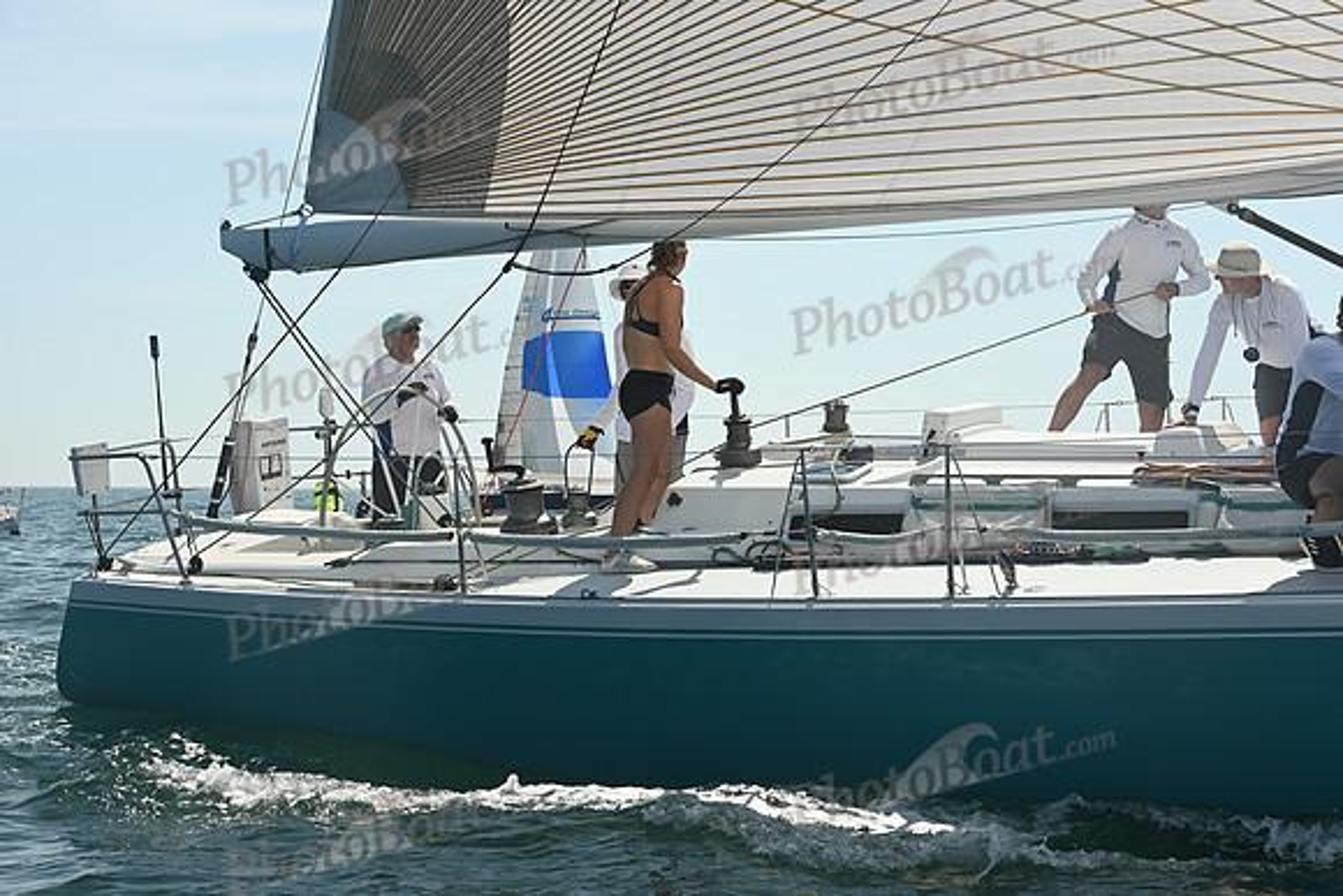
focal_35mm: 70
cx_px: 672
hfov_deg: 28.8
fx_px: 2612
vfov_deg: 19.5
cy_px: 448
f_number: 8
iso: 320
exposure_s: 1/1000
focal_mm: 70
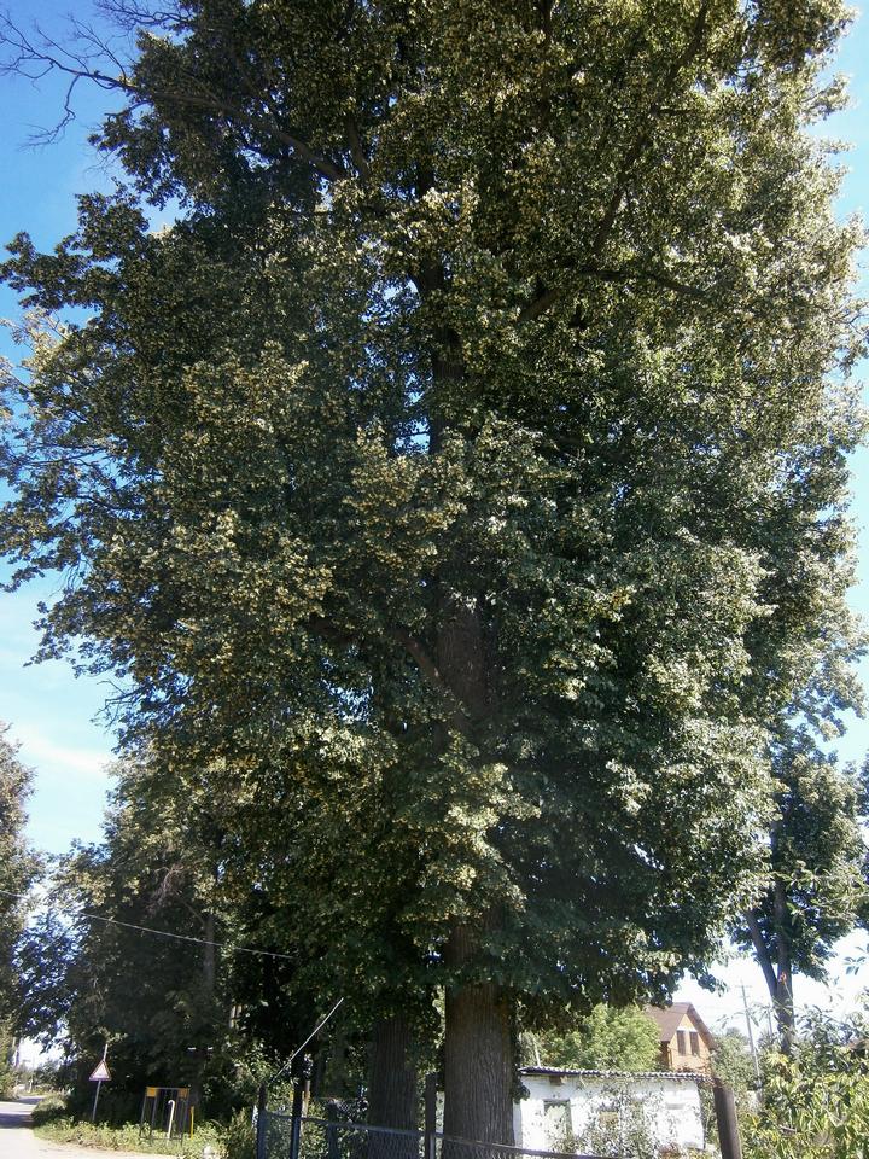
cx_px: 434
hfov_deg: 53.1
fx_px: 870
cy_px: 580
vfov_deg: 67.3
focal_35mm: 26
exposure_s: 1/200
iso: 80
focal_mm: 4.7
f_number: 2.8
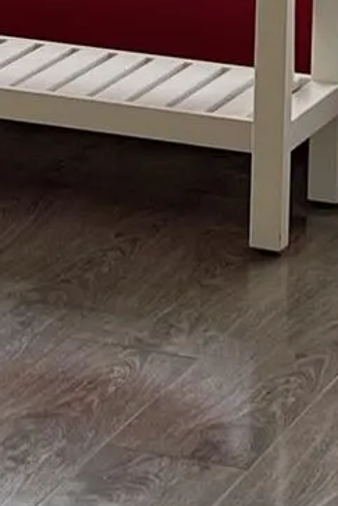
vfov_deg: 8.7
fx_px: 3208
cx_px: -110
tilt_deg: -5.9
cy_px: -409
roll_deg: -1.0
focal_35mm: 228
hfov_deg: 6.0
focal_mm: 5.7
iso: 50
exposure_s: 1/229
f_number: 1.5
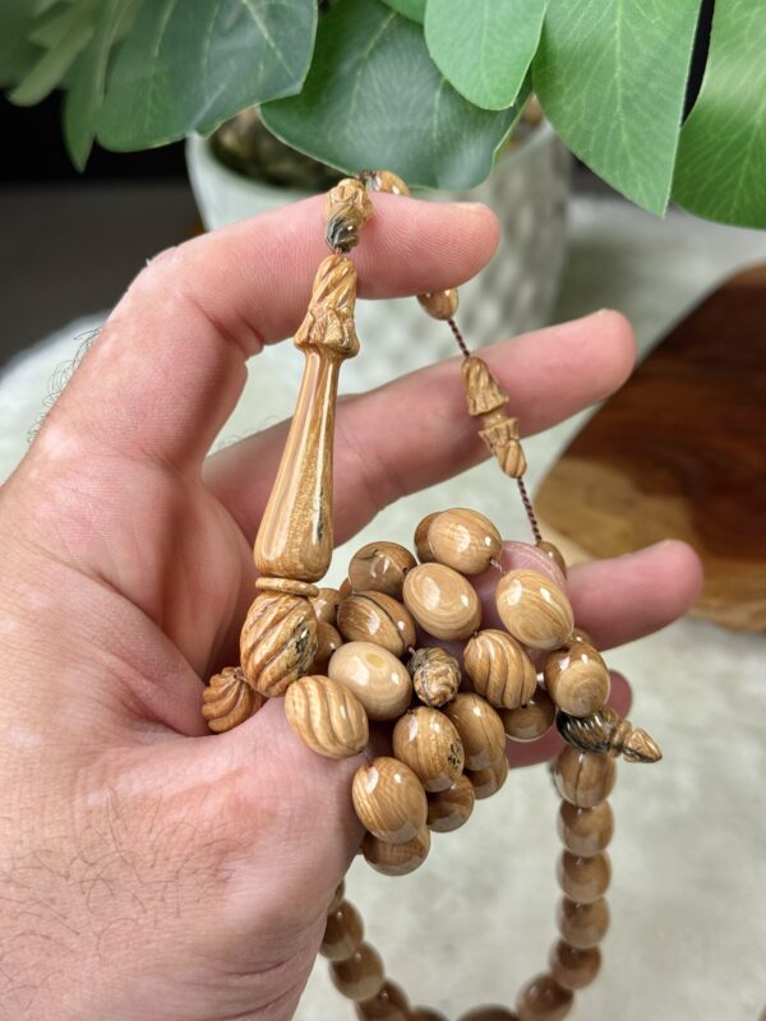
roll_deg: +10.2
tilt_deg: -37.1
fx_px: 1416
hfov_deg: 30.3
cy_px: 510
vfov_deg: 39.7
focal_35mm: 48
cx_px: 383
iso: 50
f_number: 1.78
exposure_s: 1/121
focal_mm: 6.76
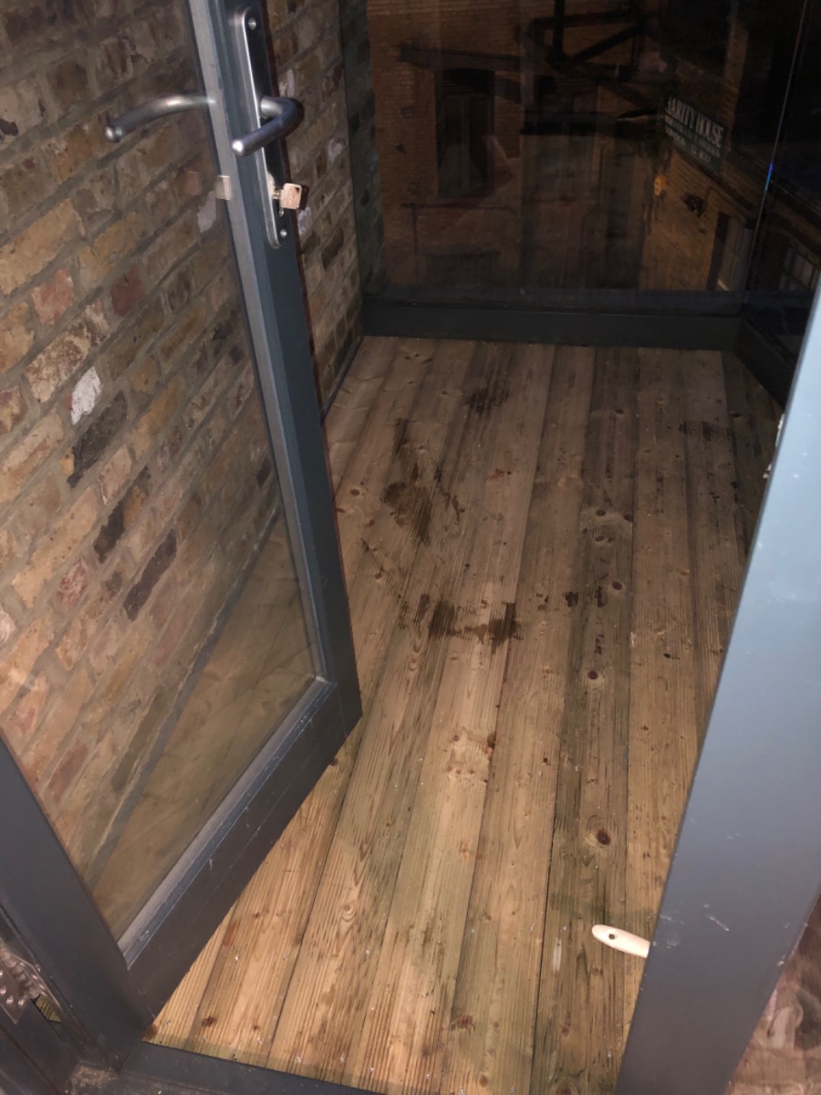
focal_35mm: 28
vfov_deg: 63.4
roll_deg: +4.5
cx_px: 410
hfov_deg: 49.7
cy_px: 548
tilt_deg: -40.3
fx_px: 885
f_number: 1.8
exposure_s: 1/4
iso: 200
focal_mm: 3.99
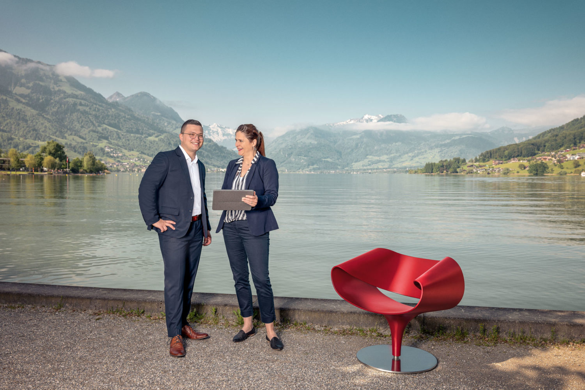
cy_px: 195
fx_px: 504
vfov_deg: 42.3
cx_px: 292
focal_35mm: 31
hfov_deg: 60.3
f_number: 5
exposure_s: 1/200
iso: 50
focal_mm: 31
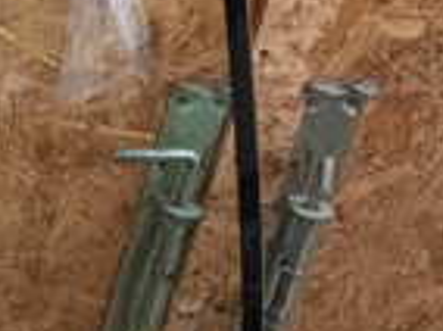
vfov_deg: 13.0
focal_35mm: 113
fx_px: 1444
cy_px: 100
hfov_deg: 13.8
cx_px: -530
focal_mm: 4.6
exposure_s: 1/50
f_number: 2
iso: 400
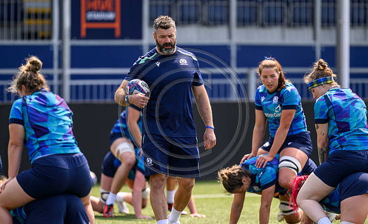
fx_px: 4303
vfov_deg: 3.0
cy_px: 95
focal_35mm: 432
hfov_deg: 4.9
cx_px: 174
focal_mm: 400
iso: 160
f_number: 2.8
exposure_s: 1/800
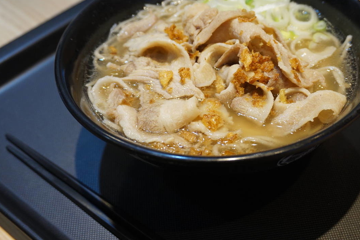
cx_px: 213
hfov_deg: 41.8
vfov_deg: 28.6
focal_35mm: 47
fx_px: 470
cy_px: 100
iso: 320
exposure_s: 1/60
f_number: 4.5
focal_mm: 26
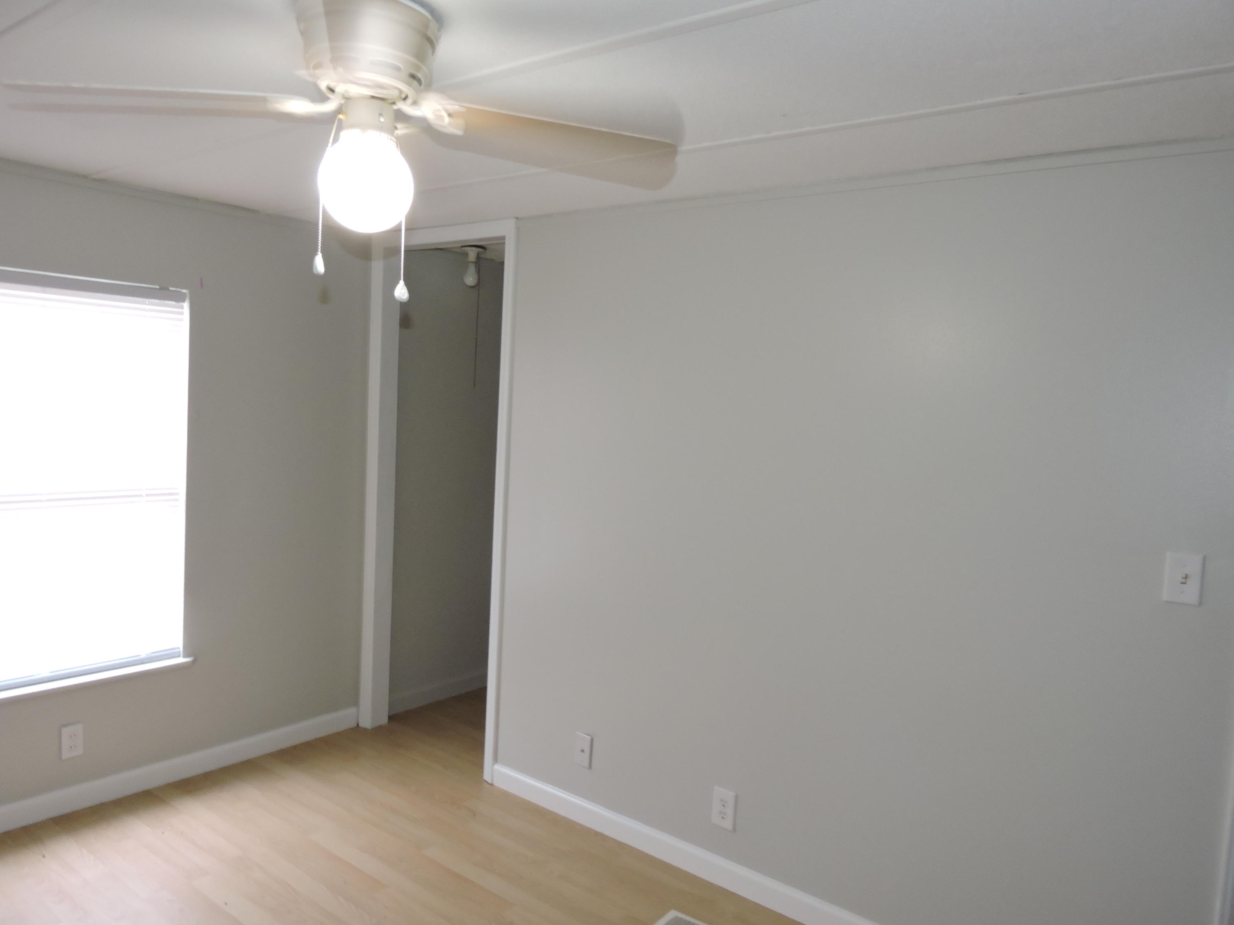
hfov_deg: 71.6
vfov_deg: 56.8
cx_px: 617
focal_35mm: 24
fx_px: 856
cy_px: 462
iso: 320
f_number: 3.3
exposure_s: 1/40
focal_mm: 4.3
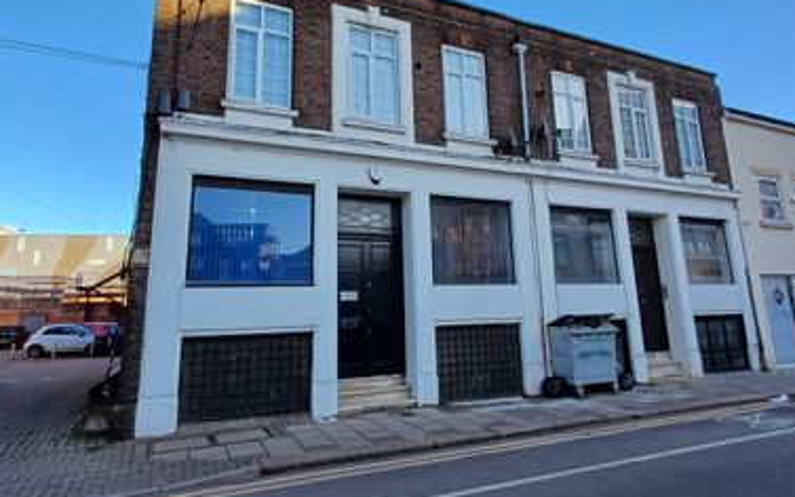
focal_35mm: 18
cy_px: 221
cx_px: 405
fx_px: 390
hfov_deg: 91.1
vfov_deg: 64.9
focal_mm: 1.64
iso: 40
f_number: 2.2
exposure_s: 1/362
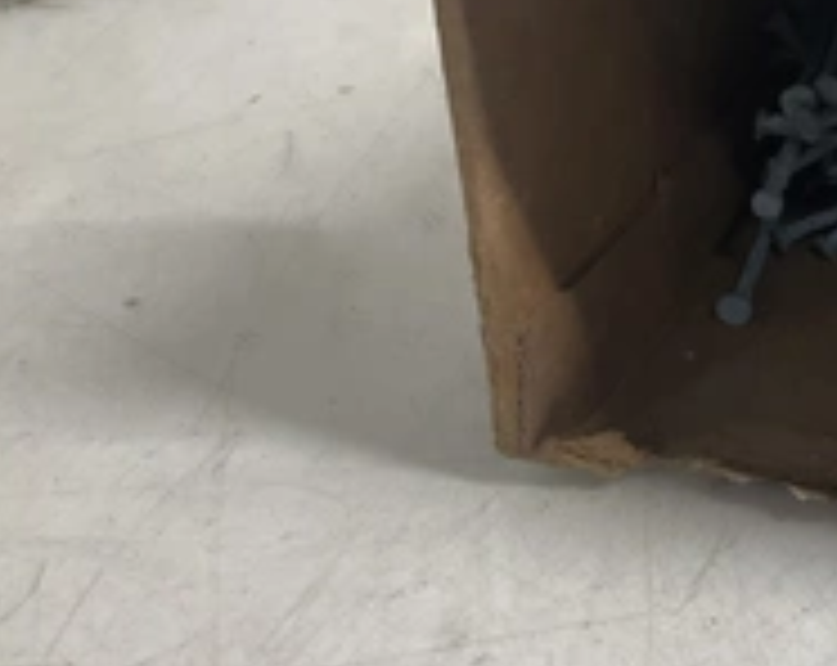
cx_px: 878
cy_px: 315
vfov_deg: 24.9
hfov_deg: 28.7
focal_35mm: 61
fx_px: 1508
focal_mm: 3
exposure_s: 1/60
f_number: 1.8
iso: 64
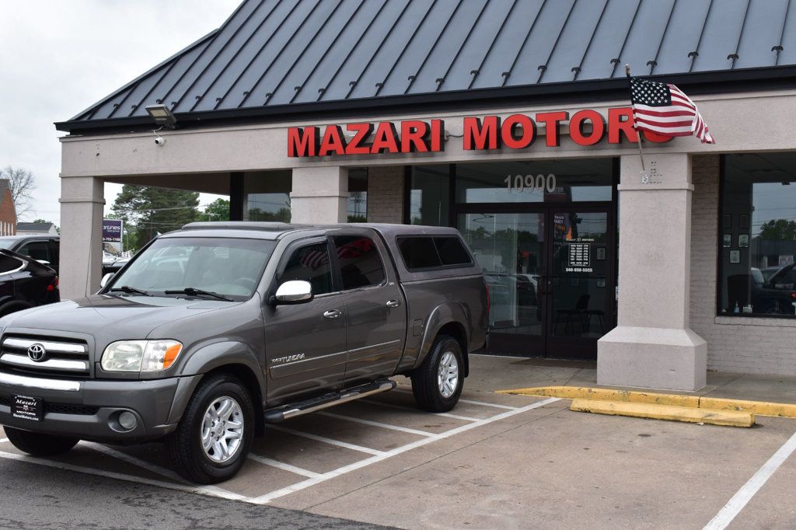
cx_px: 398
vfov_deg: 29.8
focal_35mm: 45
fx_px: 995
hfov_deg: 43.6
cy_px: 265
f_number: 10
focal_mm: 30
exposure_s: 1/250
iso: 400
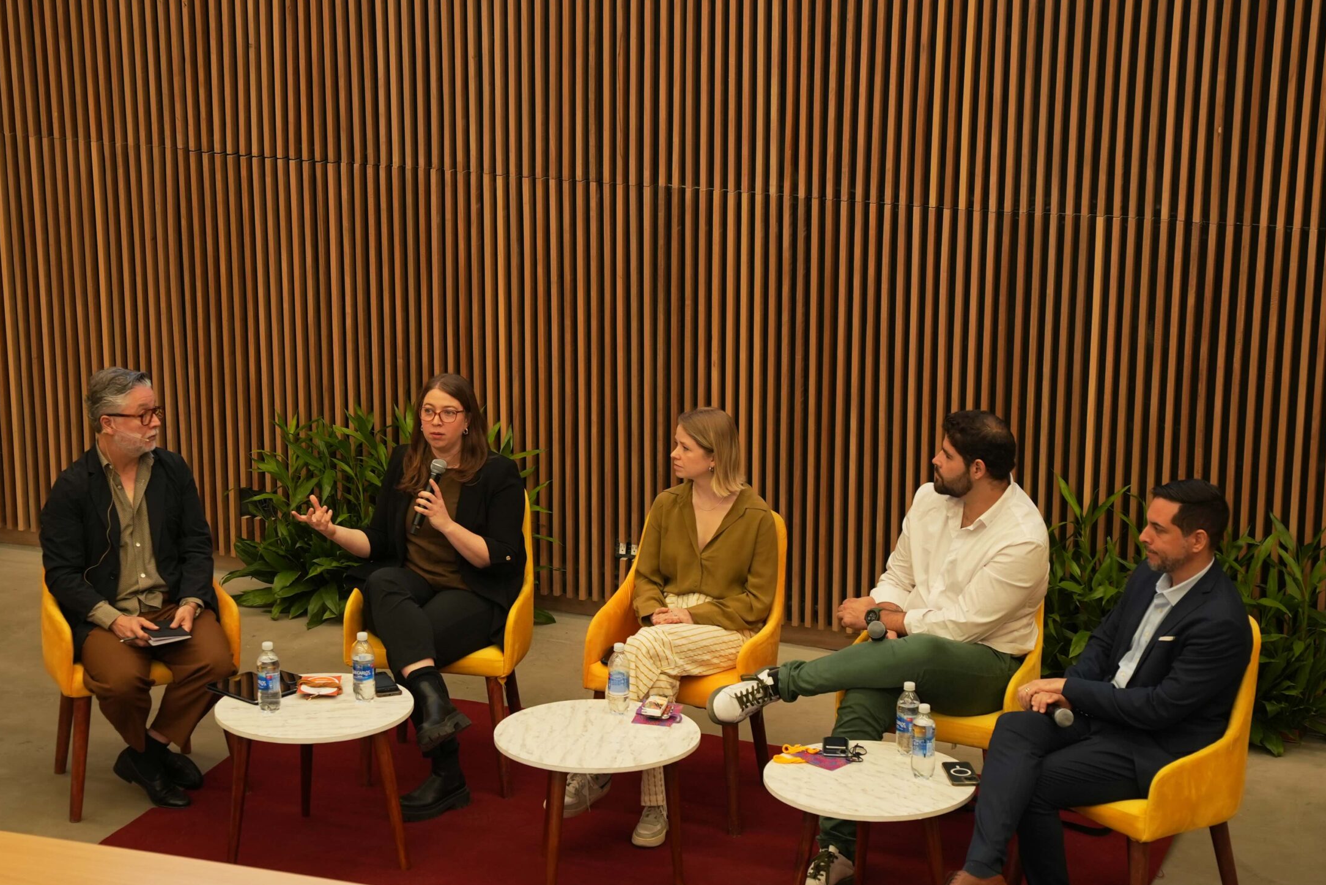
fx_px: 3131
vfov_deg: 16.1
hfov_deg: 23.9
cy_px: 476
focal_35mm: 85
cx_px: 624
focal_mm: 48
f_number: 2.8
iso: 500
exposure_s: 1/200
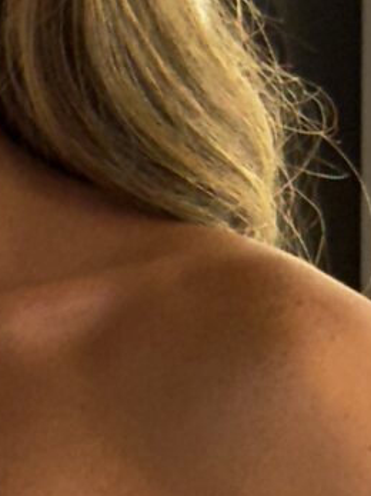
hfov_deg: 4.2
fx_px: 5062
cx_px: -158
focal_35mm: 354
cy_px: 1142
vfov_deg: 5.4
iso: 50
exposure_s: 1/43
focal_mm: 6.76
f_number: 1.78
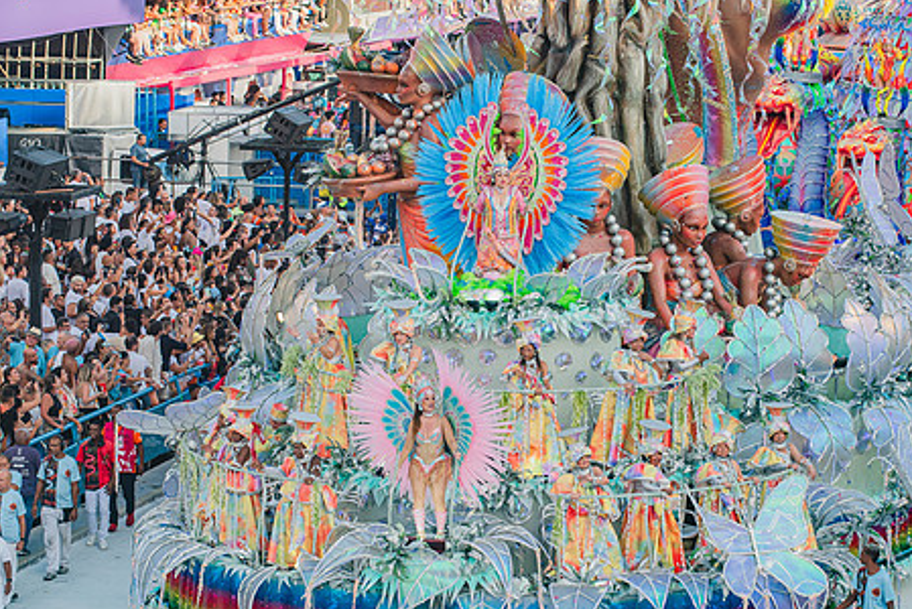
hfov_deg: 13.2
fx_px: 3929
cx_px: 522
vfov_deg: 8.9
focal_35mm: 155
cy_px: 354
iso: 200
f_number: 5.6
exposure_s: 1/800
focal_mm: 120
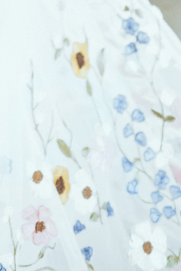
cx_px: -314
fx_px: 2224
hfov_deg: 4.5
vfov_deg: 6.4
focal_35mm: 295
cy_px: -515
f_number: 2.8
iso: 720
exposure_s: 1/400
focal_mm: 50
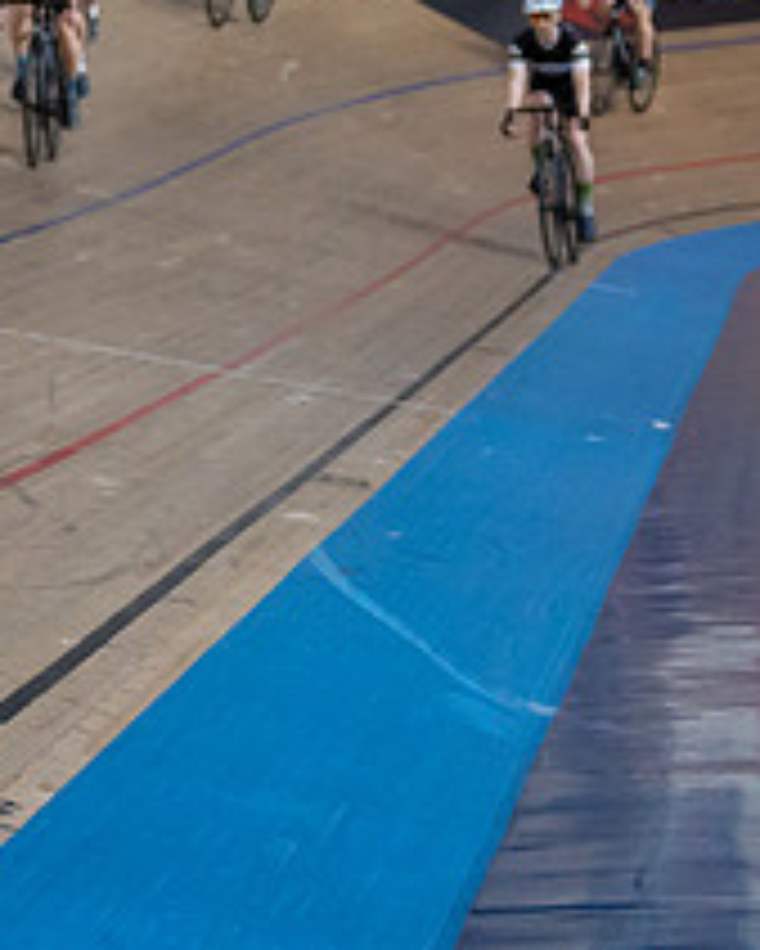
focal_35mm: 253
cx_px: -998
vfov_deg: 7.6
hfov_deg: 5.9
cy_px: -261
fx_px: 7108
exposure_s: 1/800
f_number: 2.8
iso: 3200
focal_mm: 70
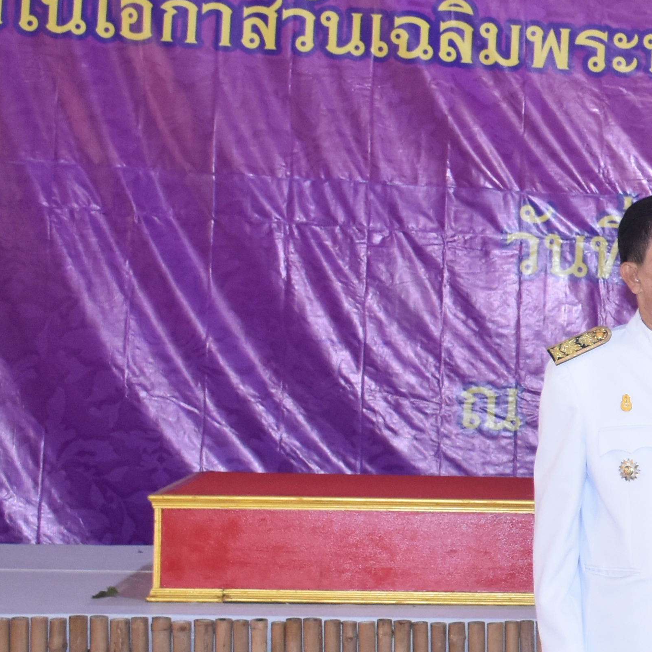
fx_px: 2451
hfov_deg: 14.0
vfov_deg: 15.2
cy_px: 337
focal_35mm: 115
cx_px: 1042
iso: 1400
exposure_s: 1/60
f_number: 3.8
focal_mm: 24
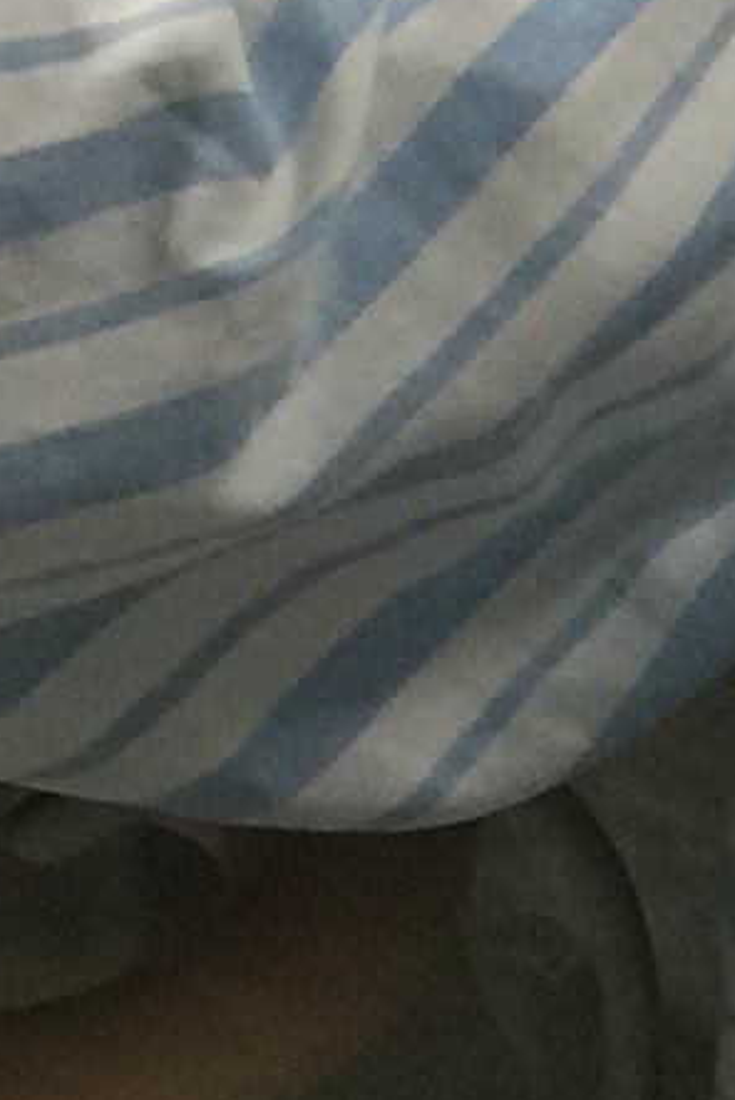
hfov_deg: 6.0
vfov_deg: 9.2
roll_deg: +4.4
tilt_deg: -35.5
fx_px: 6788
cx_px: 1689
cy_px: 1135
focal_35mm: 222
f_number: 2.2
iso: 64
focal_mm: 4.15
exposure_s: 1/17
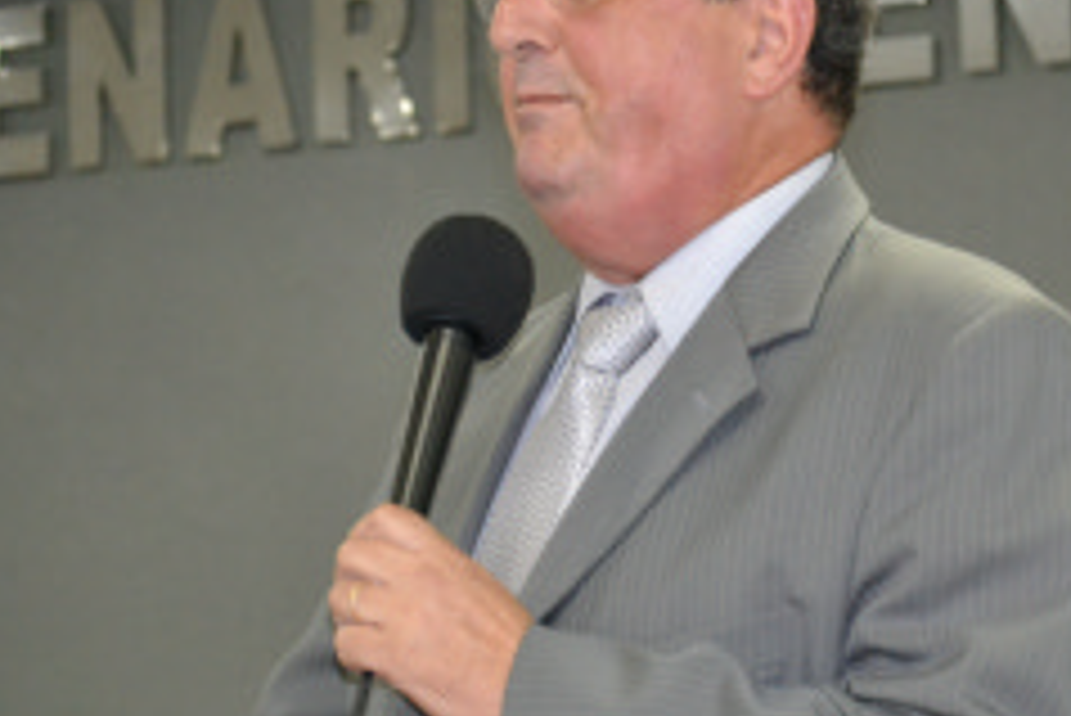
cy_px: 322
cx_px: 639
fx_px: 4495
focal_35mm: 151
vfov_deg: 9.1
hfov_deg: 13.6
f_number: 5.6
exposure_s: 1/60
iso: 2500
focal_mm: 48
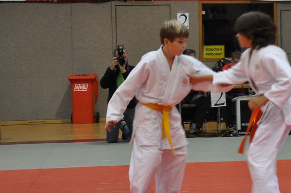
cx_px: 227
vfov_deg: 11.8
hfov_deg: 17.6
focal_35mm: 116
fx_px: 935
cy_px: 57
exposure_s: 1/60
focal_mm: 45
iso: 1600
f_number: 4.8
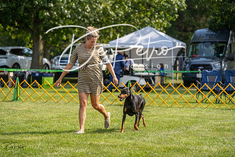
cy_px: 78
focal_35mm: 128
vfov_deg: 10.7
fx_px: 836
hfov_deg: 16.0
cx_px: 118
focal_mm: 128
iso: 200
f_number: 3.5
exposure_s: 1/1600
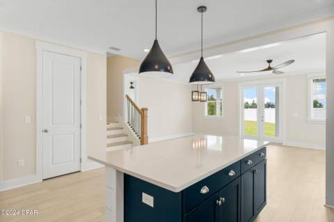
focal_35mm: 20
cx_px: 167
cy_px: 111
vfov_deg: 62.8
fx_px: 182
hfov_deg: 85.2
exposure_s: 1/80
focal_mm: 19.6
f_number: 8
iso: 400
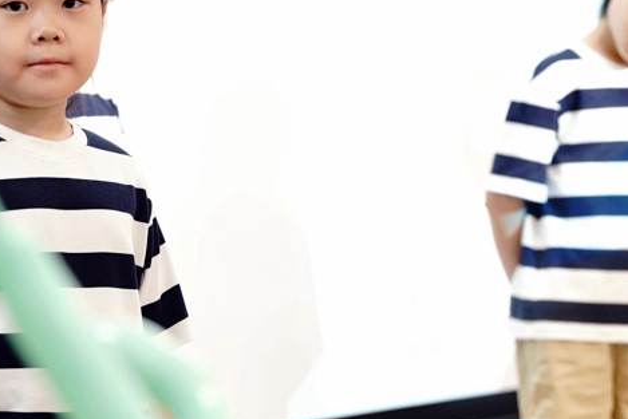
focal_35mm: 213
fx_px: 3717
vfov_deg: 6.5
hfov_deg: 9.7
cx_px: 218
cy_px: 193
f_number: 4.5
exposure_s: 1/160
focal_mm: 111
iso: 2000
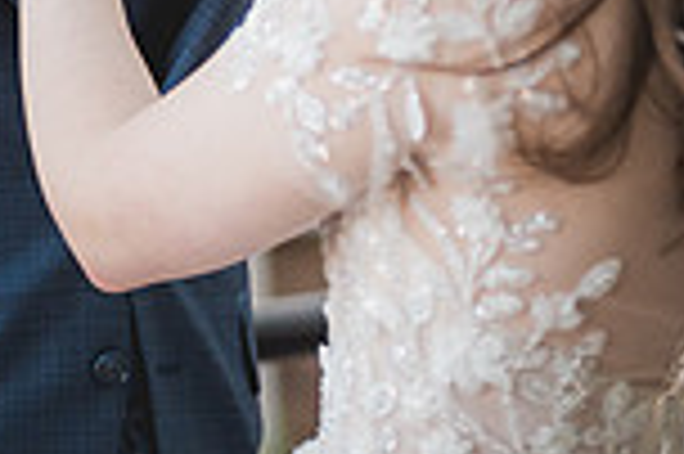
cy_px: -330
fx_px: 6320
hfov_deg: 6.2
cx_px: 266
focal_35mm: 333
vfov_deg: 4.1
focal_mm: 85
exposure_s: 1/1000
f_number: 1.8
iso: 1000
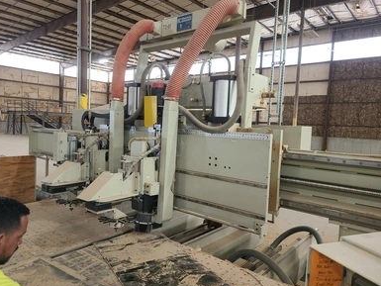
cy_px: 146
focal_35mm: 27
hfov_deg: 65.3
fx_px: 297
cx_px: 184
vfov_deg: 51.4
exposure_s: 1/60
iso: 100
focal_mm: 5.4
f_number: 1.8
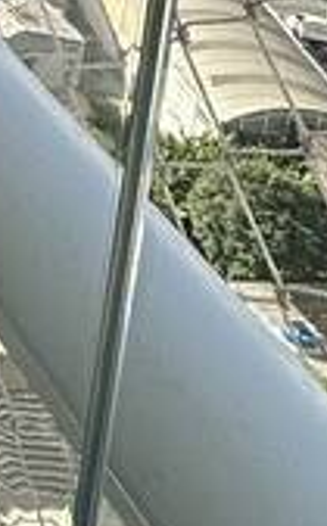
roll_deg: -0.1
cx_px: -679
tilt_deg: -11.2
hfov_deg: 10.0
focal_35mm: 95
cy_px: -467
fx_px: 1360
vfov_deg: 17.2
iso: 40
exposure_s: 1/530
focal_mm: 2.22
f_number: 2.2
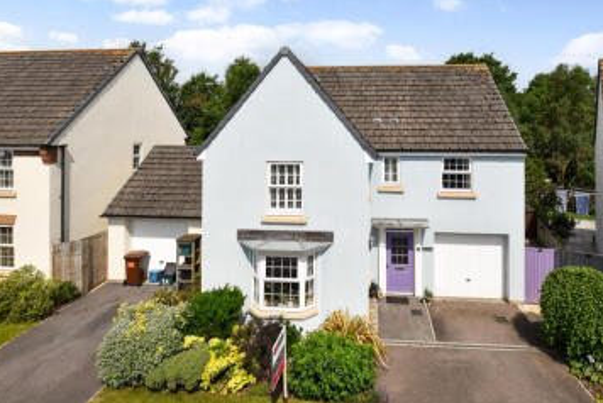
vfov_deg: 61.0
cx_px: 341
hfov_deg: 83.5
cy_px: 145
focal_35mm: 20
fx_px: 335
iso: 100
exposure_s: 1/320
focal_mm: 10
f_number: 9
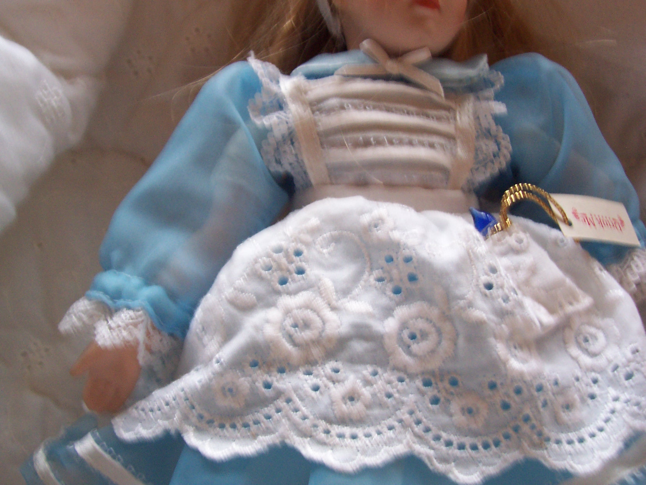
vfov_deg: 38.7
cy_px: 242
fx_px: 690
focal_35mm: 37
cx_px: 323
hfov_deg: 50.1
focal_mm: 5.6
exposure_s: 1/10
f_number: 2.8
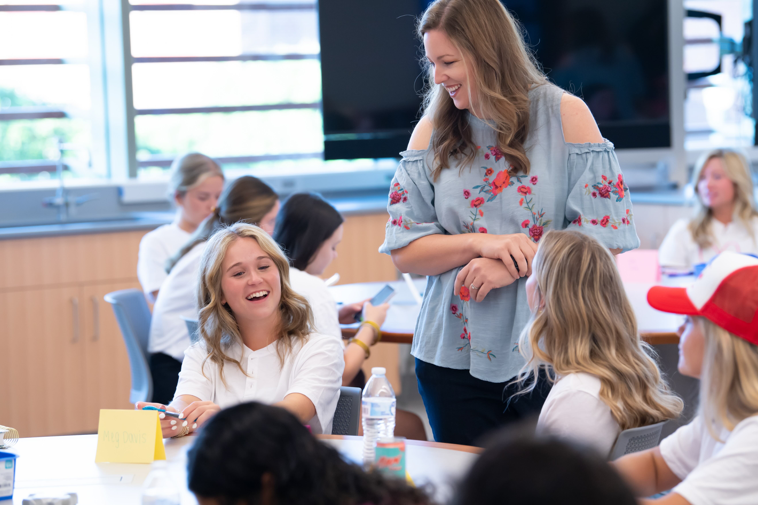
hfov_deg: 14.4
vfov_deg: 9.7
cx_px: 392
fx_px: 2990
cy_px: 247
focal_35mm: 142
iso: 1600
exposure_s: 1/320
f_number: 4
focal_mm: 135
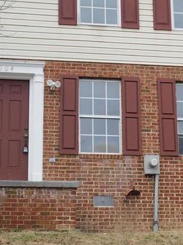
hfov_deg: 17.8
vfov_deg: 23.6
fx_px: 586
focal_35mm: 83
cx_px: 85
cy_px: 121
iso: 125
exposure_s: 1/125
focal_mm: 8
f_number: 3.7
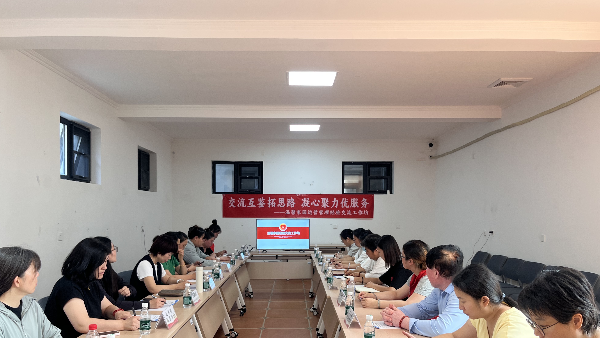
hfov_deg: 66.1
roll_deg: -0.6
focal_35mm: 29
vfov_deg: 39.8
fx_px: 461
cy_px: 219
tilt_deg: -0.5
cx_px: 294
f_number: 1.6
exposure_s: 1/75
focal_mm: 5.1
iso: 64
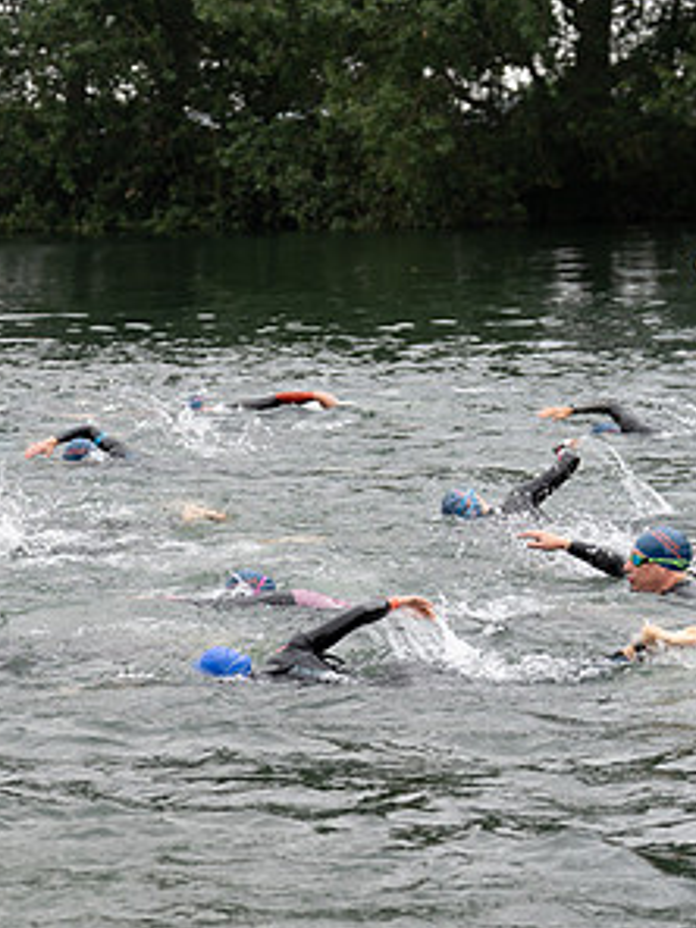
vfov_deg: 14.9
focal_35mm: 132
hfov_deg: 11.1
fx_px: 3539
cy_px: 519
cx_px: -69
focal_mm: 70
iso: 320
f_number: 4
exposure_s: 1/400
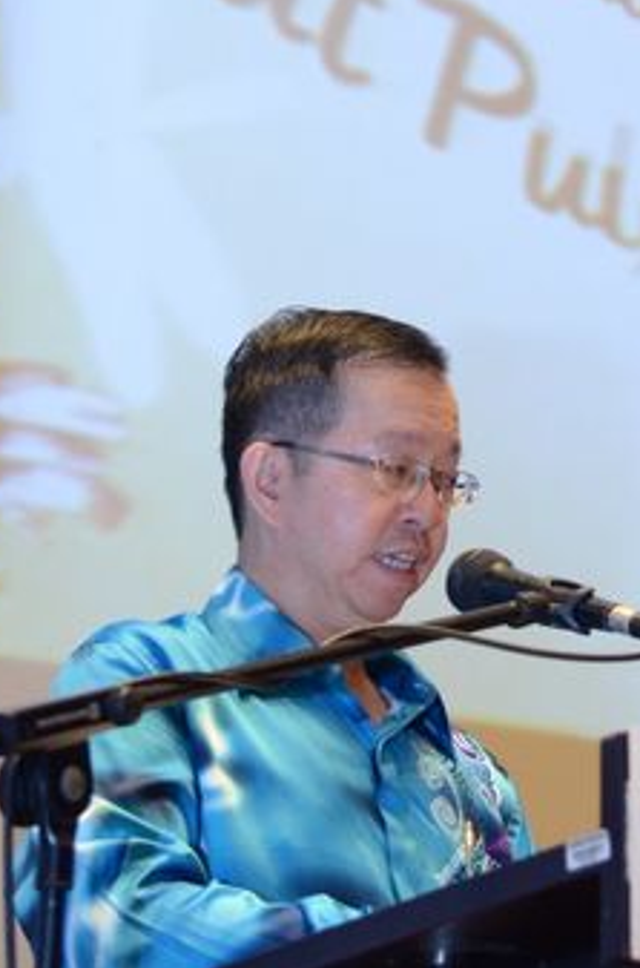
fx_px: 3056
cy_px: 201
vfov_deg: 17.8
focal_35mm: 114
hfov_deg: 11.8
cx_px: 672
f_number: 2.8
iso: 1600
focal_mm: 32
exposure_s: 1/60
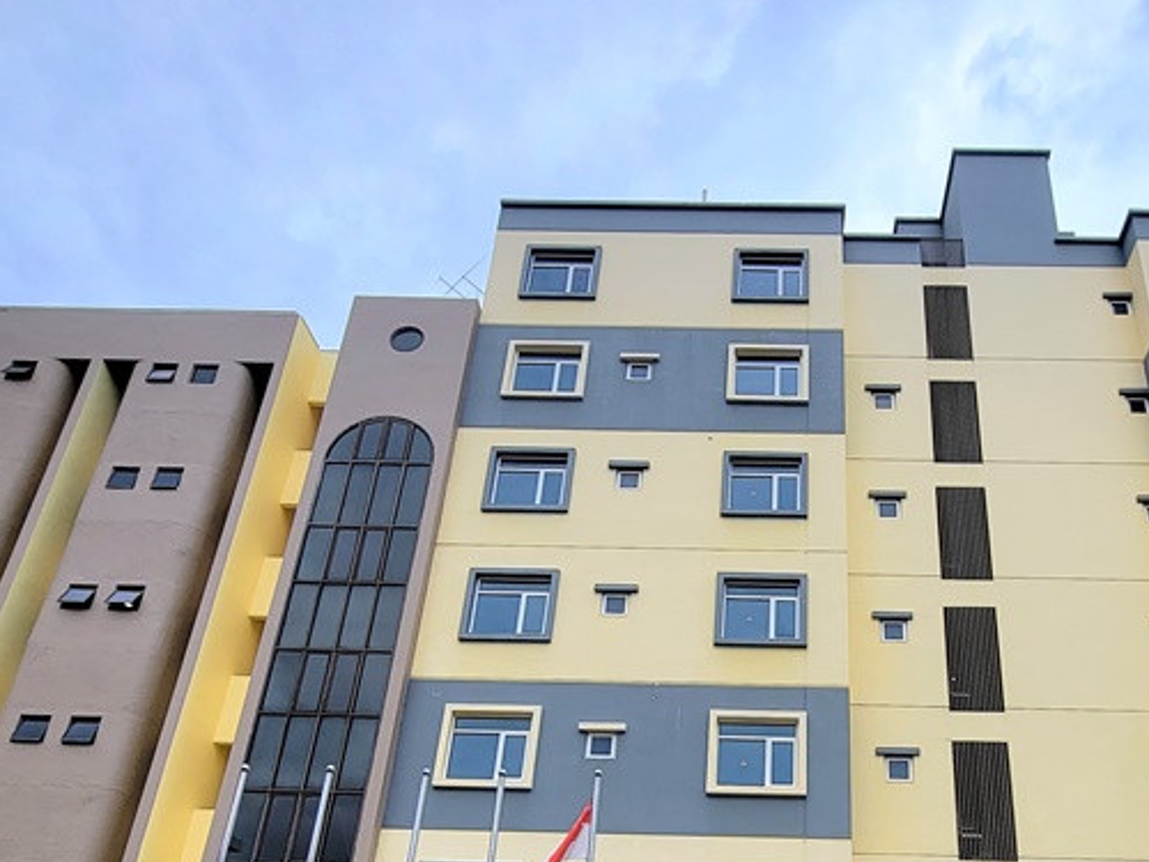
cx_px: 747
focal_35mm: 26
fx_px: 863
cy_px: 772
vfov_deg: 47.7
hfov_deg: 65.9
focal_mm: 2.2
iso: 50
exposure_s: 1/904
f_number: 2.2
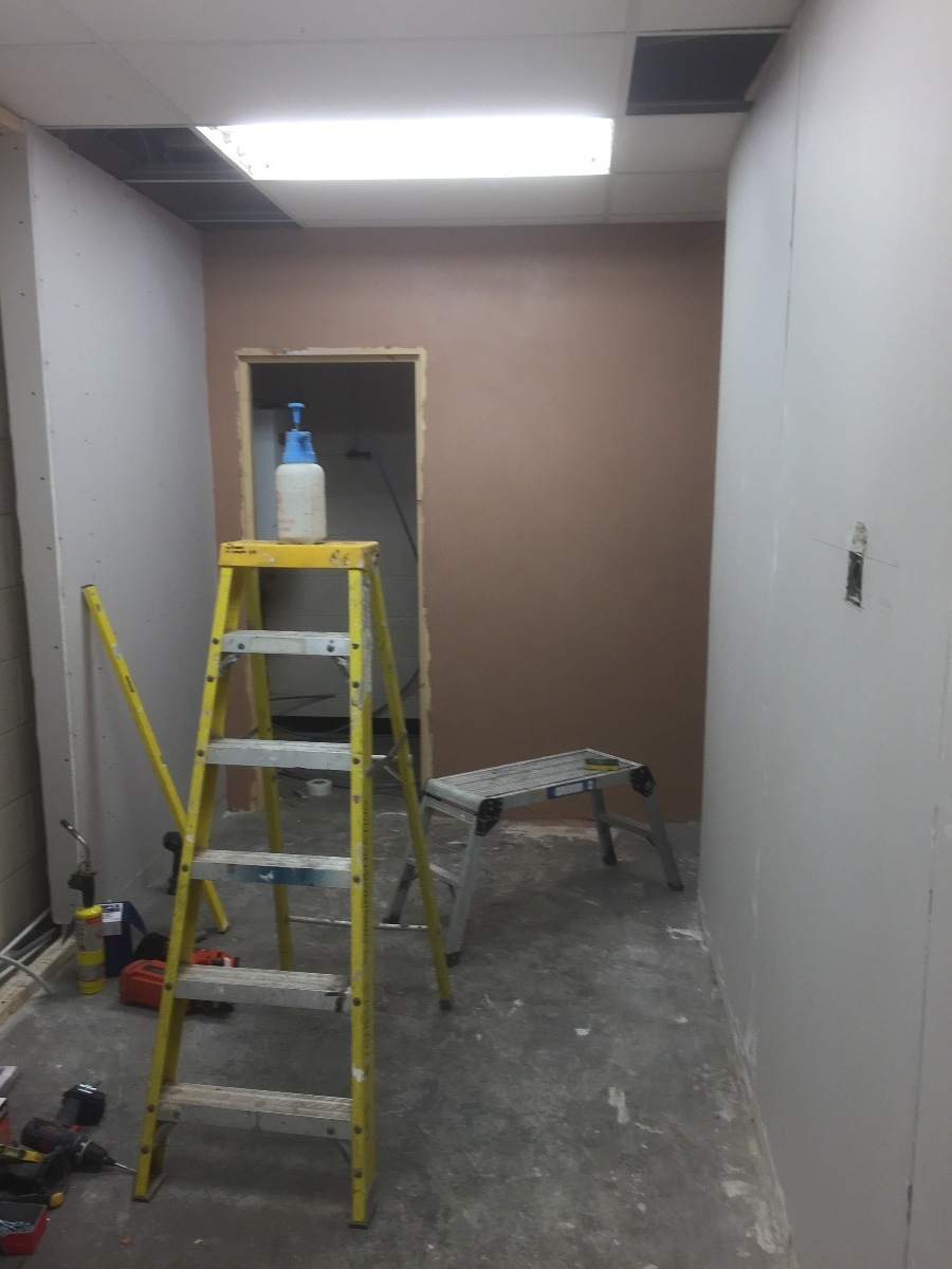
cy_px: 634
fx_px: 1063
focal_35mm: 29
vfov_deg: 61.7
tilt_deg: -8.4
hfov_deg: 48.2
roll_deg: +1.3
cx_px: 476
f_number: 2.2
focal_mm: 4.15
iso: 40
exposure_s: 1/50
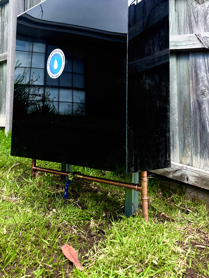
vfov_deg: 54.7
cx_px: 88
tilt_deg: +5.8
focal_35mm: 33
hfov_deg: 42.8
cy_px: 105
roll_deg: +0.4
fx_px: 266
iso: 50
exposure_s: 1/466
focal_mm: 5.7
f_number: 1.5
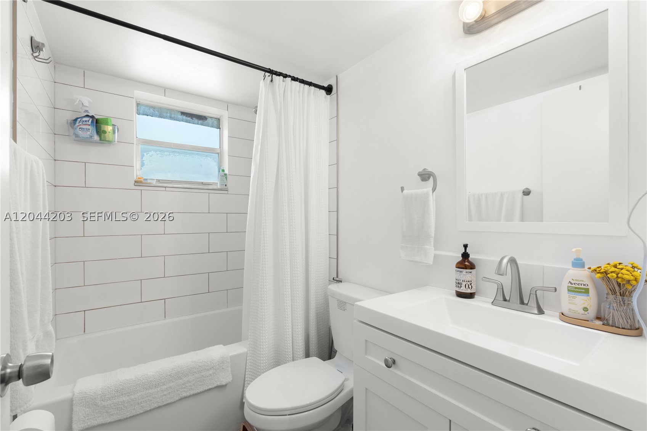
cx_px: 324
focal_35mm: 16
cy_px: 216
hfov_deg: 96.7
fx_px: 288
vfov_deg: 73.7
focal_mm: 16
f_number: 11
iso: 500
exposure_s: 1/40
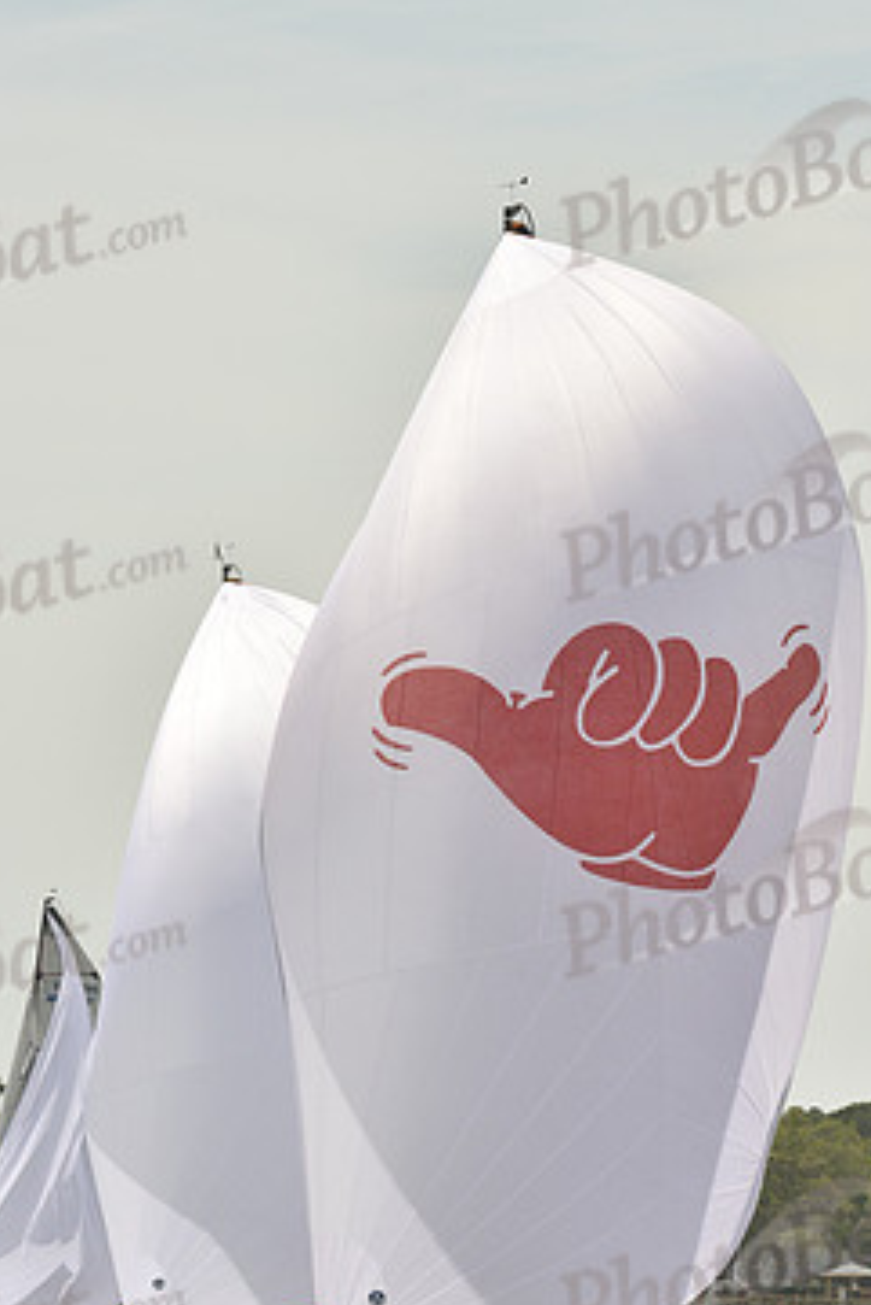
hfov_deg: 4.3
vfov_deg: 6.4
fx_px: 11638
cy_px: 748
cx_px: 374
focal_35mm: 321
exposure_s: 1/1250
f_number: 9
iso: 320
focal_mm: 200
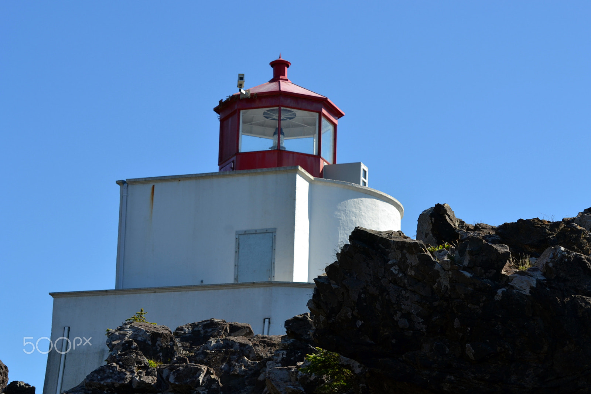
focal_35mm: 105
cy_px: 197
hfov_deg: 19.5
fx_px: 1723
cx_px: 296
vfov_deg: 13.0
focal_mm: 70
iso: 100
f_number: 7.1
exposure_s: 1/200
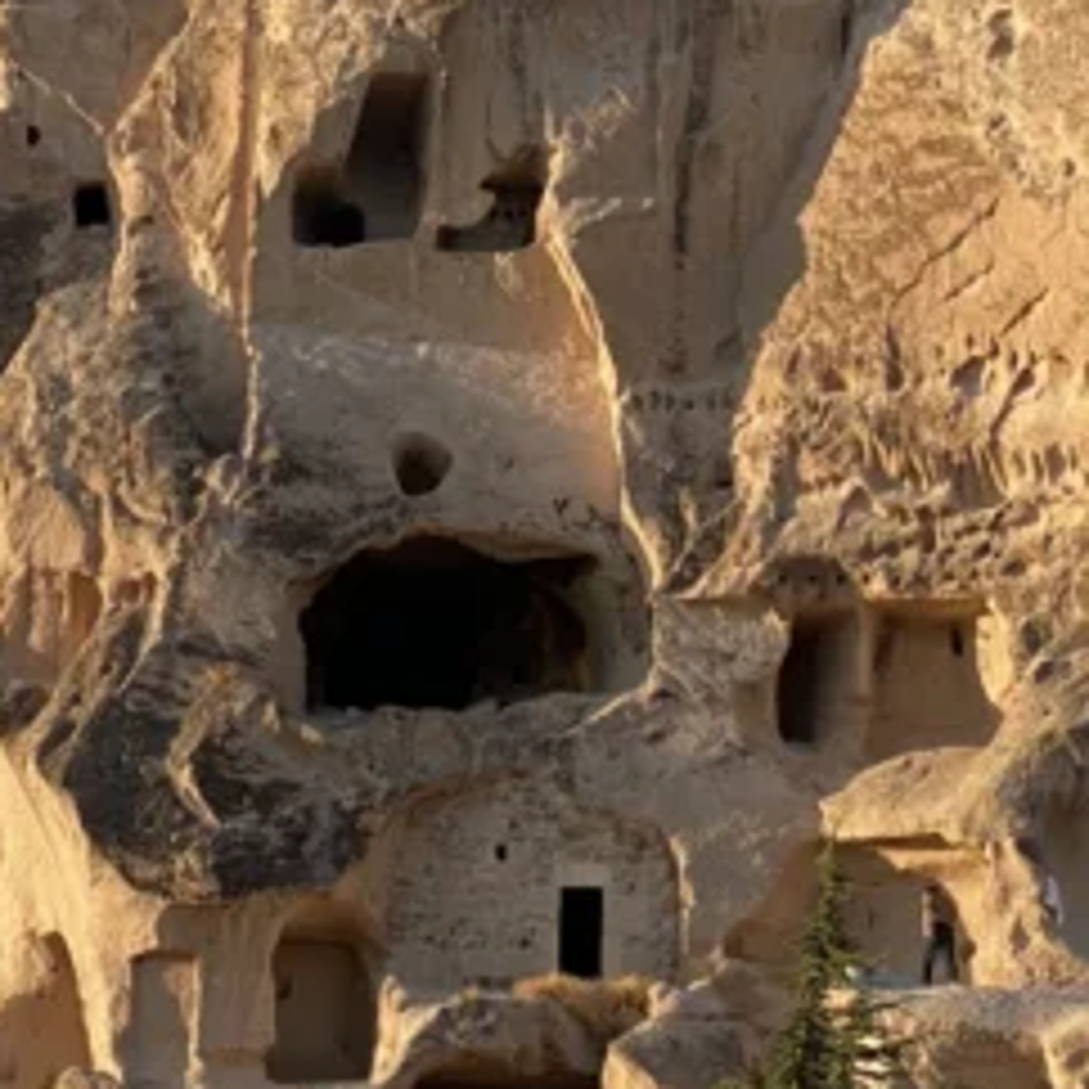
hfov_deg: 12.0
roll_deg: -4.4
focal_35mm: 146
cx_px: 477
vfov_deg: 11.8
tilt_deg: +20.2
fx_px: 5196
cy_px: 0
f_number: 2
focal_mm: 6
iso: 20
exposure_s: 1/510
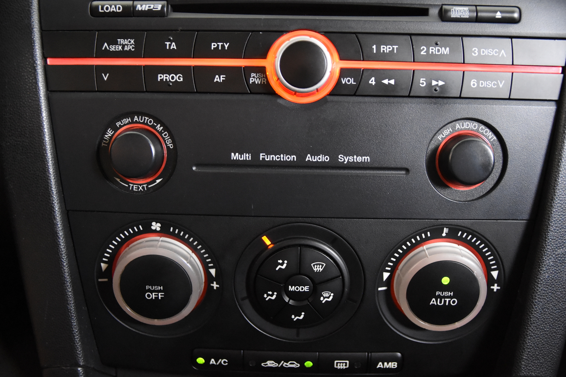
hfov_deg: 42.3
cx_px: 283
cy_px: 188
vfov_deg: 28.9
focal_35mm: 46
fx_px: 731
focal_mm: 31
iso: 6400
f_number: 3.3
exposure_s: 1/50
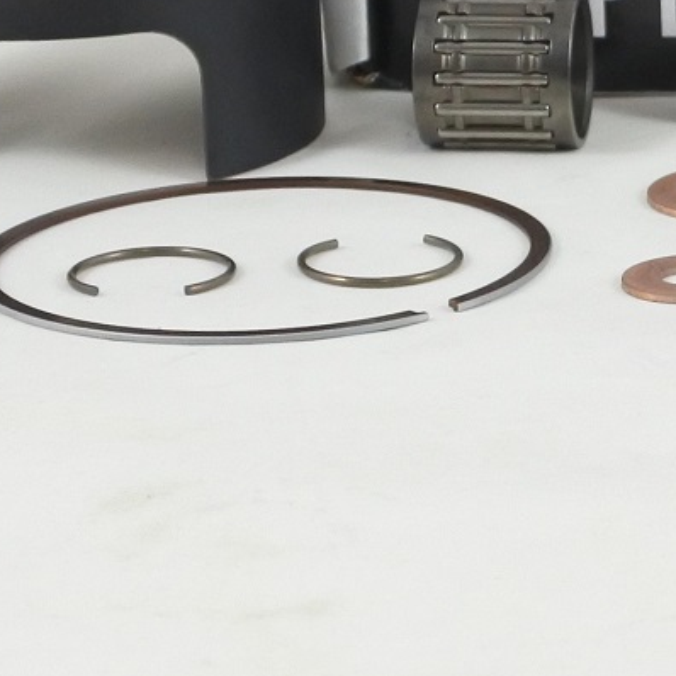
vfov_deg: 11.6
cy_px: -296
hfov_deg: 11.7
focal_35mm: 145
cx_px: 884
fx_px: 3204
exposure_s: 1/125
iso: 560
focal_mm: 14.7
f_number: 4.2
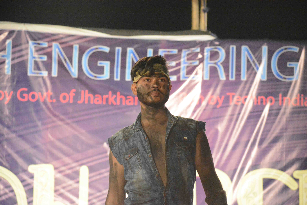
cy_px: 102
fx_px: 1727
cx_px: 154
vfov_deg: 6.8
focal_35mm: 202
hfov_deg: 10.2
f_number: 4.8
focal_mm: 135
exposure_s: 1/500
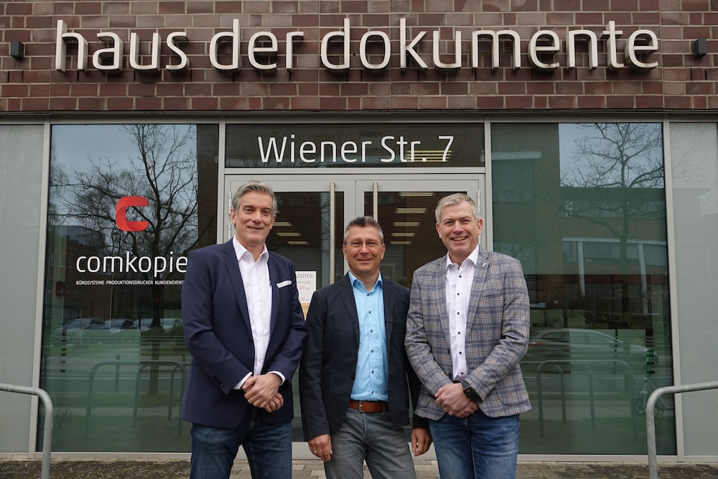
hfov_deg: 53.1
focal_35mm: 36
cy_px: 240
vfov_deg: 36.9
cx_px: 359
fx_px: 718
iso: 100
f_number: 3.2
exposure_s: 1/160
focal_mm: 13.31
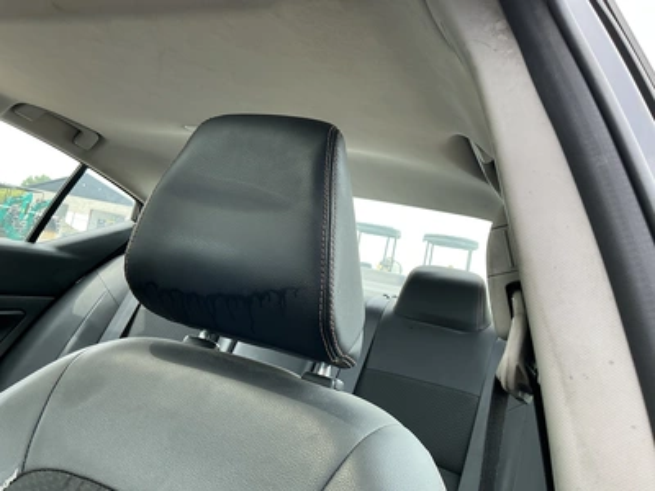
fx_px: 530
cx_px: 328
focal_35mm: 28
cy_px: 246
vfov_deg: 49.7
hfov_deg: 63.4
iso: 32
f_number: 1.8
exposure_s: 1/122
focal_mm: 3
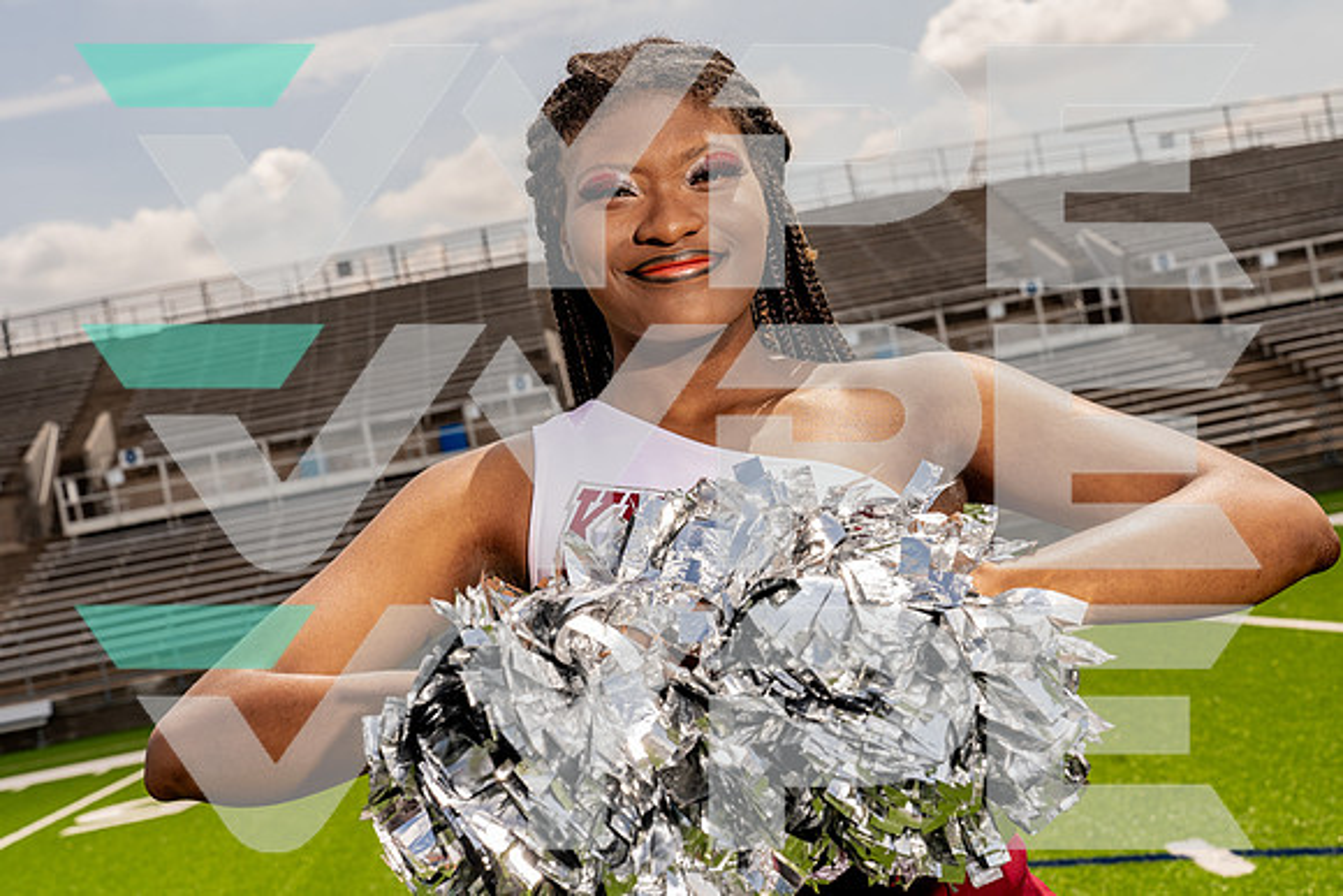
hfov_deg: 36.9
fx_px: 2015
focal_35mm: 54
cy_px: 448
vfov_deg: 25.1
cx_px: 672
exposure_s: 1/250
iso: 100
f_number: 8
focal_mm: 54
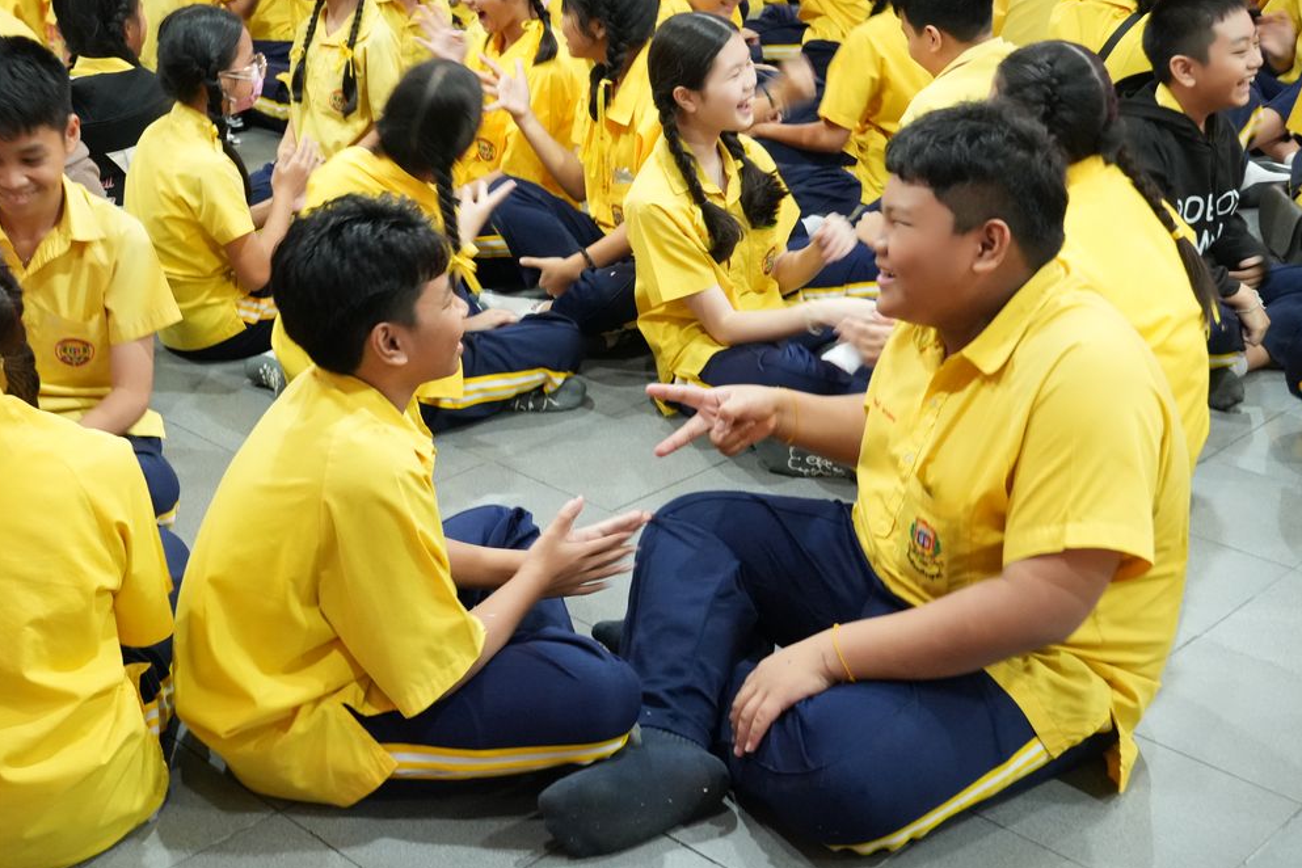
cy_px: 403
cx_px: 602
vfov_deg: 26.5
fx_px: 1844
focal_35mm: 51
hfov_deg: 38.9
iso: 4000
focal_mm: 30
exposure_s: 1/50
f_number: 5
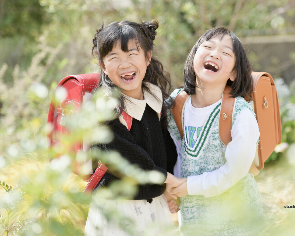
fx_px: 987
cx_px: 170
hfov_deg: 17.0
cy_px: 118
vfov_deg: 13.6
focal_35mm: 113
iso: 125
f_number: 2.8
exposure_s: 1/800
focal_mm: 100
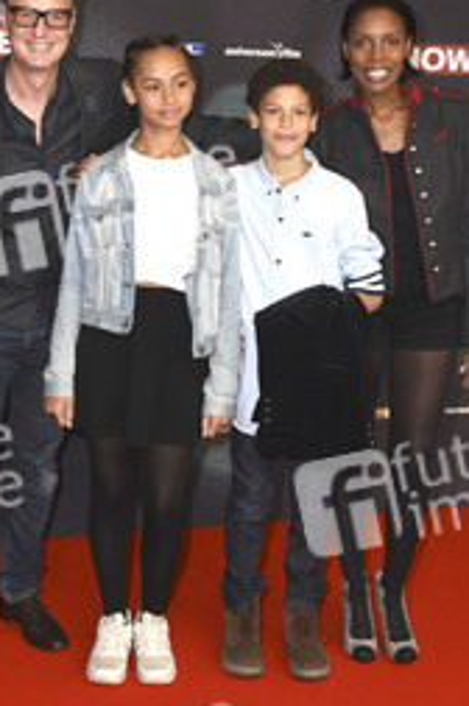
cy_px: 352
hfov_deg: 23.7
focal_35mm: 57
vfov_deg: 35.1
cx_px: 184
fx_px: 1117
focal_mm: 24
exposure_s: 1/200
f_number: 5.6
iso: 400
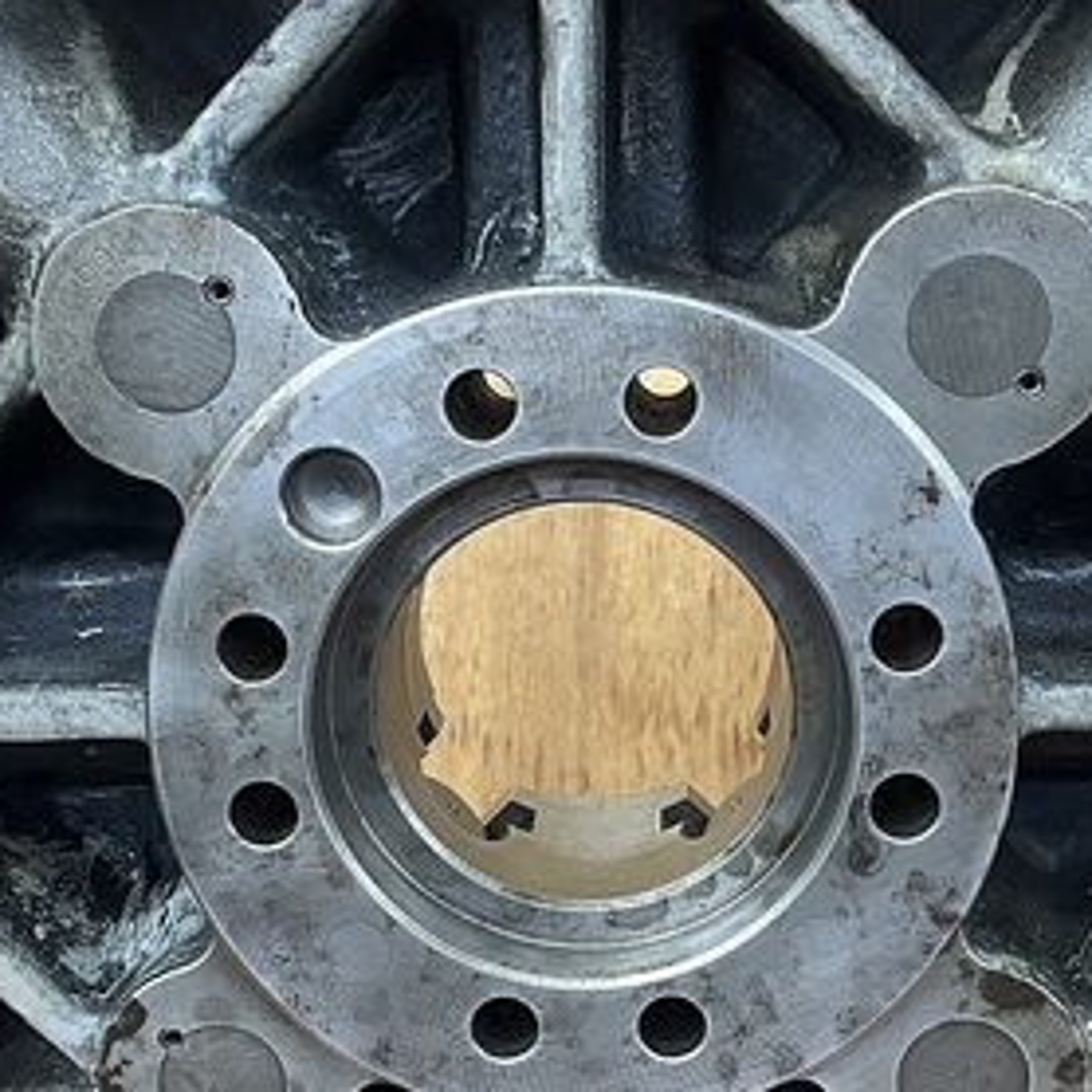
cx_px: 609
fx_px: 1892
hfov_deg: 32.2
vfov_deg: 32.2
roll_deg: +2.1
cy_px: 621
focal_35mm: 53
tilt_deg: -14.8
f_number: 1.6
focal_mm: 5.1
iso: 500
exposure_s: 1/60
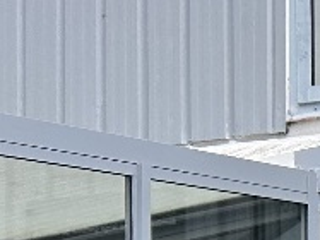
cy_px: 766
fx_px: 1644
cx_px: 970
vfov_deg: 7.2
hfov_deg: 9.0
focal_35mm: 178
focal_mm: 5.7
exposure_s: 1/3571
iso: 50
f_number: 1.5
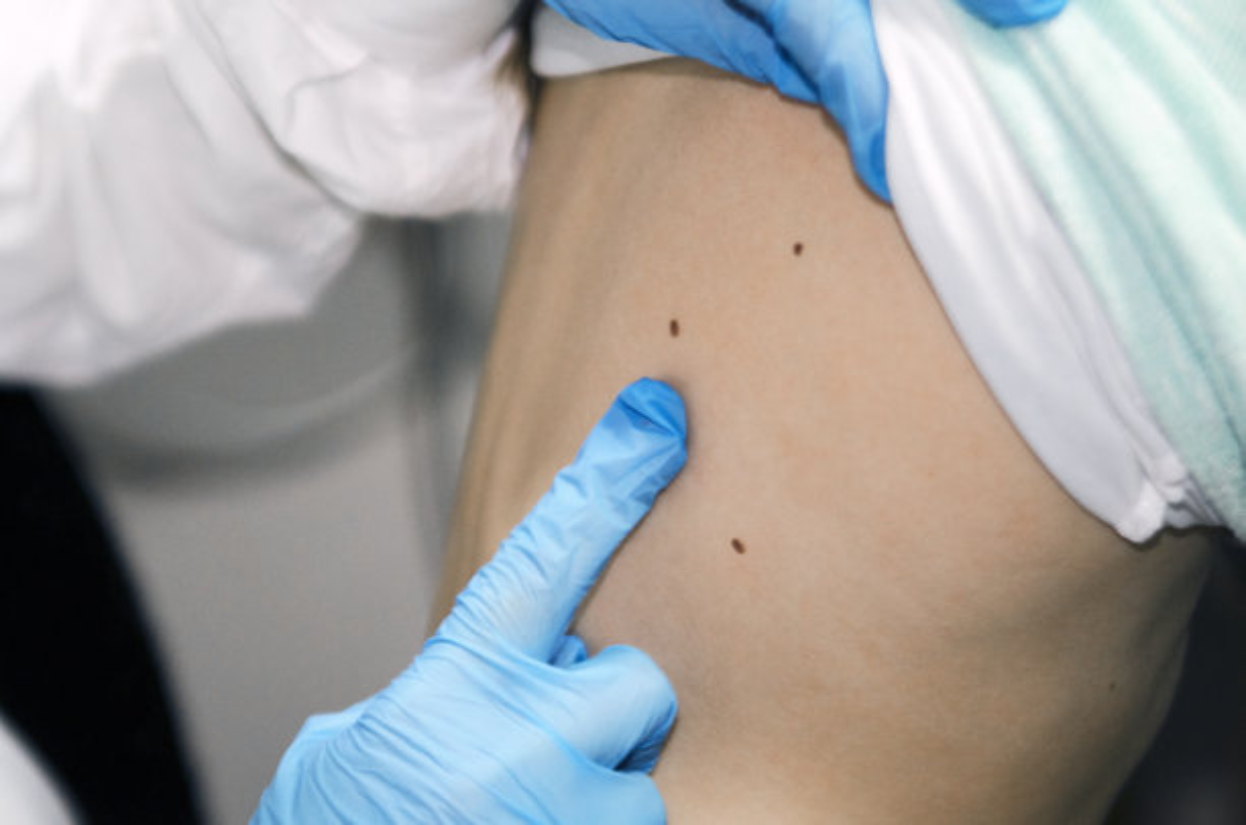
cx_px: 623
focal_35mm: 112
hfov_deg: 18.2
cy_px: 412
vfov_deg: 12.1
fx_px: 3885
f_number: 2.8
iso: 800
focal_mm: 75
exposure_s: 1/60
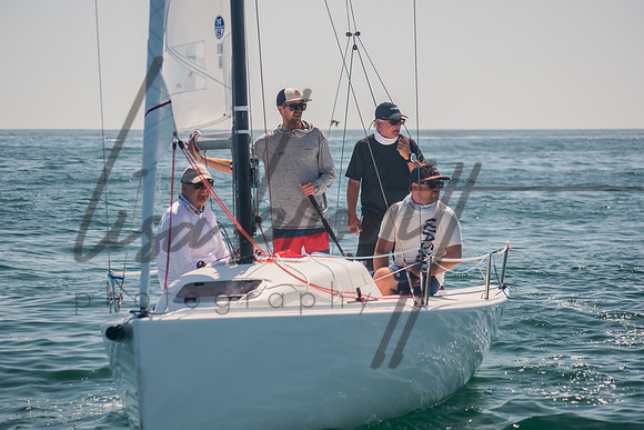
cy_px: 215
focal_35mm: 186
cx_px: 322
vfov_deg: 7.4
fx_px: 3326
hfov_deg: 11.1
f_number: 4.8
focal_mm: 110
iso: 400
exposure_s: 1/1000
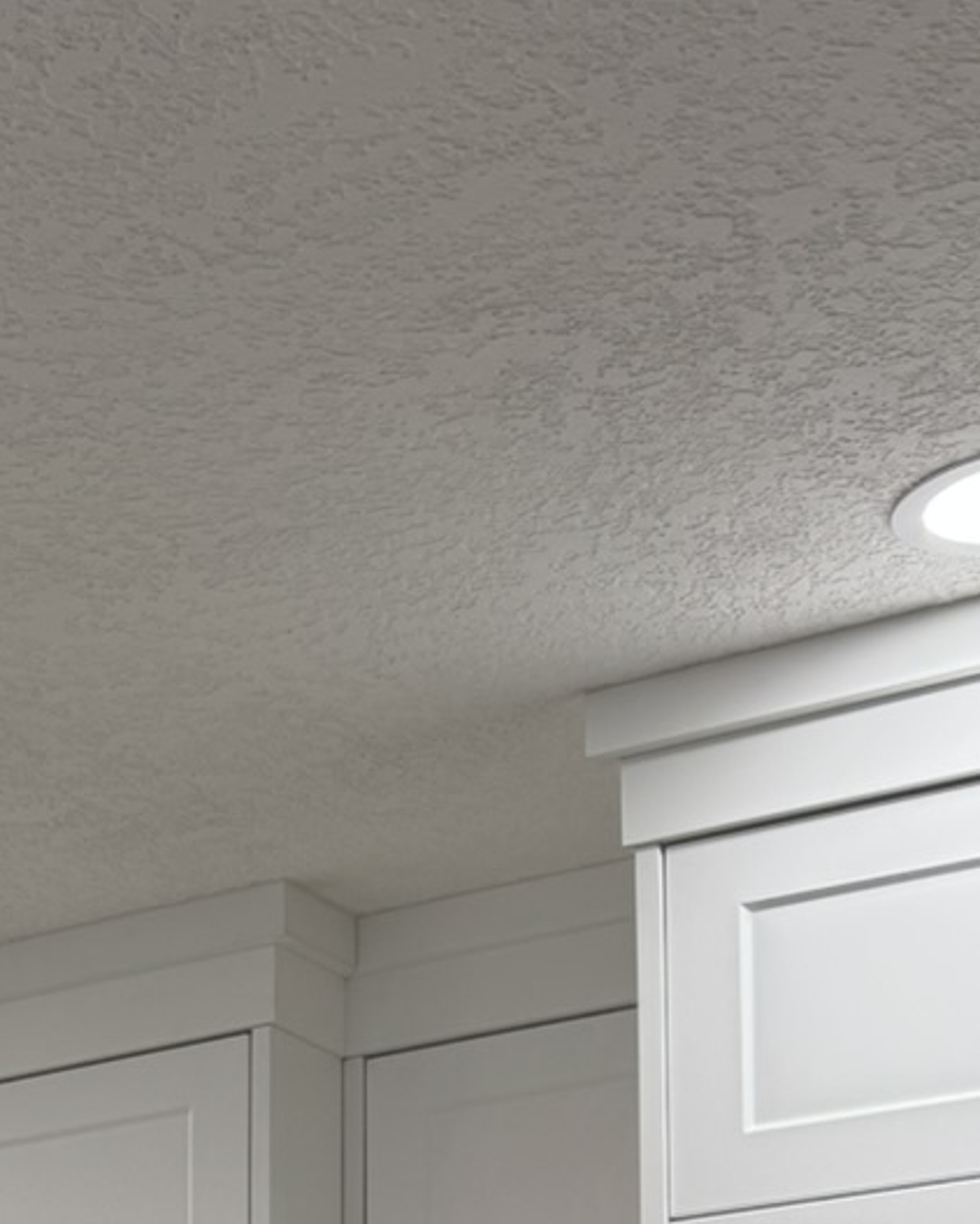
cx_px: -567
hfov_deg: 15.4
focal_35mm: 91
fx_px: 3297
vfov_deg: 18.8
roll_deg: -0.2
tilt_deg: +3.2
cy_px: 1779
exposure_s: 1/120
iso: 64
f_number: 1.78
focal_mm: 6.76
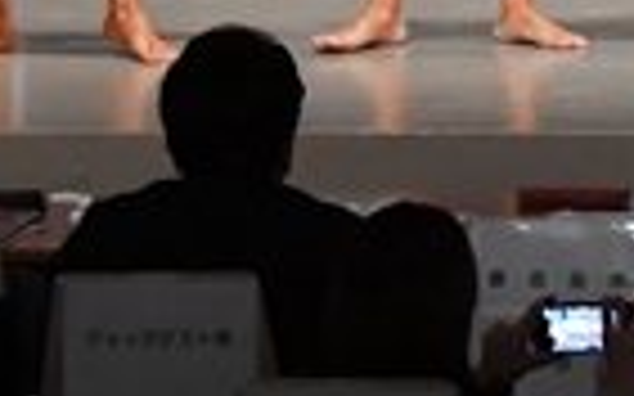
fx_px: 8118
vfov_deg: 2.8
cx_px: 803
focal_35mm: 470
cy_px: -459
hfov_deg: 4.5
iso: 6400
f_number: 5.6
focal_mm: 56
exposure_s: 1/400
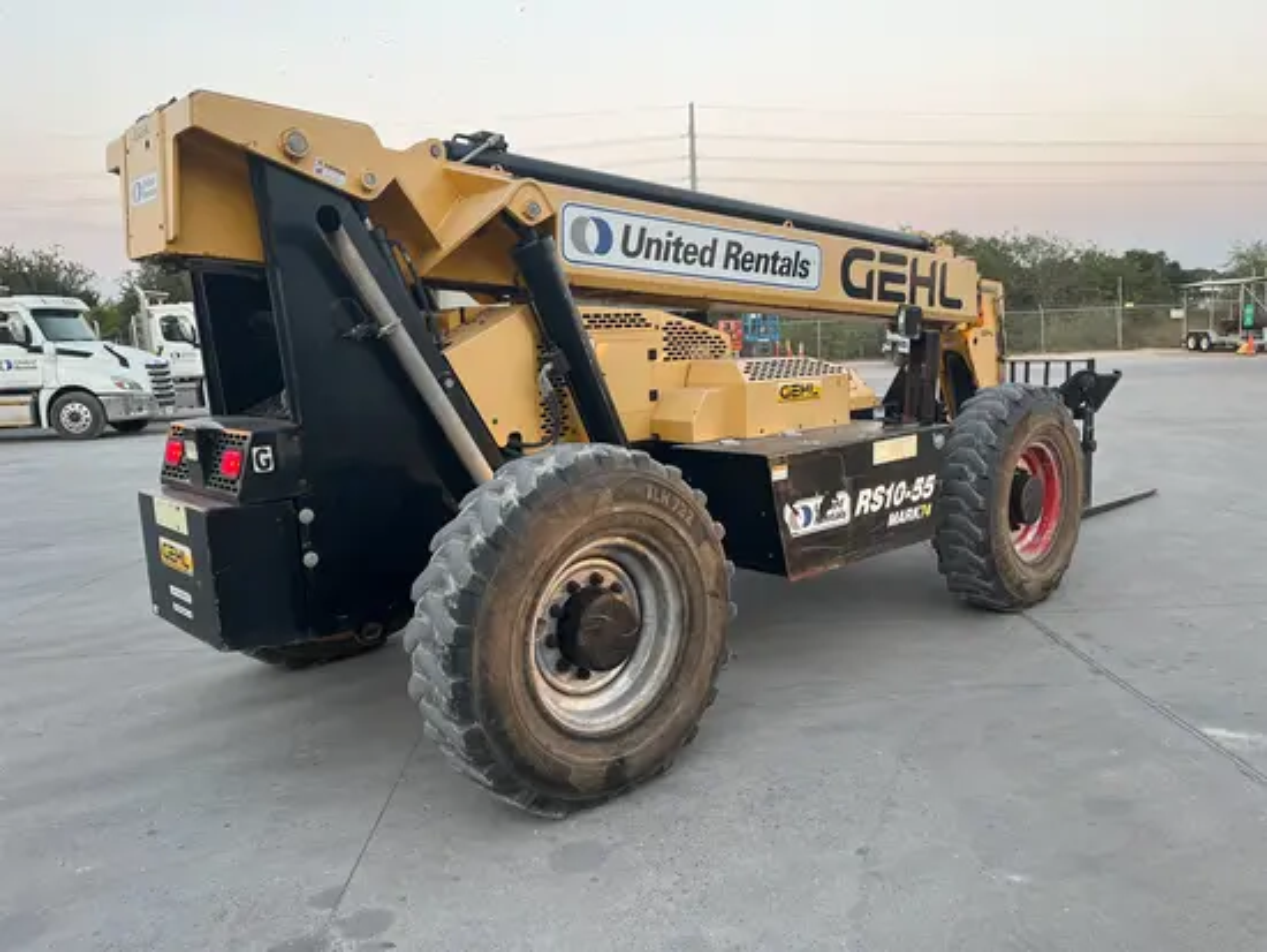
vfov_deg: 53.1
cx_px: 634
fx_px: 952
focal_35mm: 26
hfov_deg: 67.3
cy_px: 476
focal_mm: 5.1
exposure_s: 1/100
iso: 100
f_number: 1.6
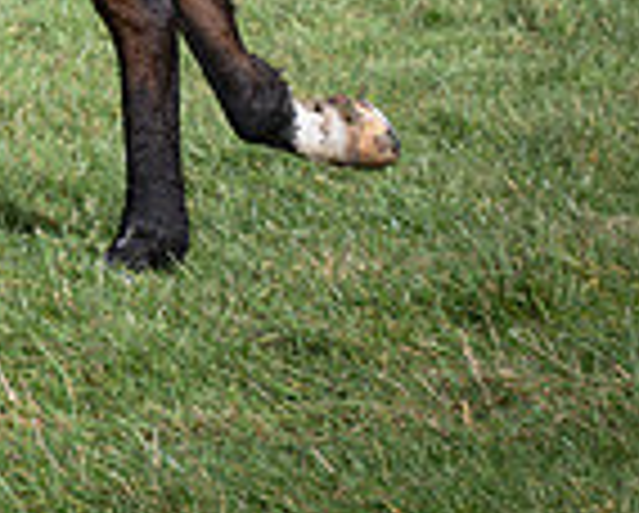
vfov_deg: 2.7
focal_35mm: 581
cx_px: -493
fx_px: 11003
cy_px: -397
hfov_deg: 3.3
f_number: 5.6
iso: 400
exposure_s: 1/2000
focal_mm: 110
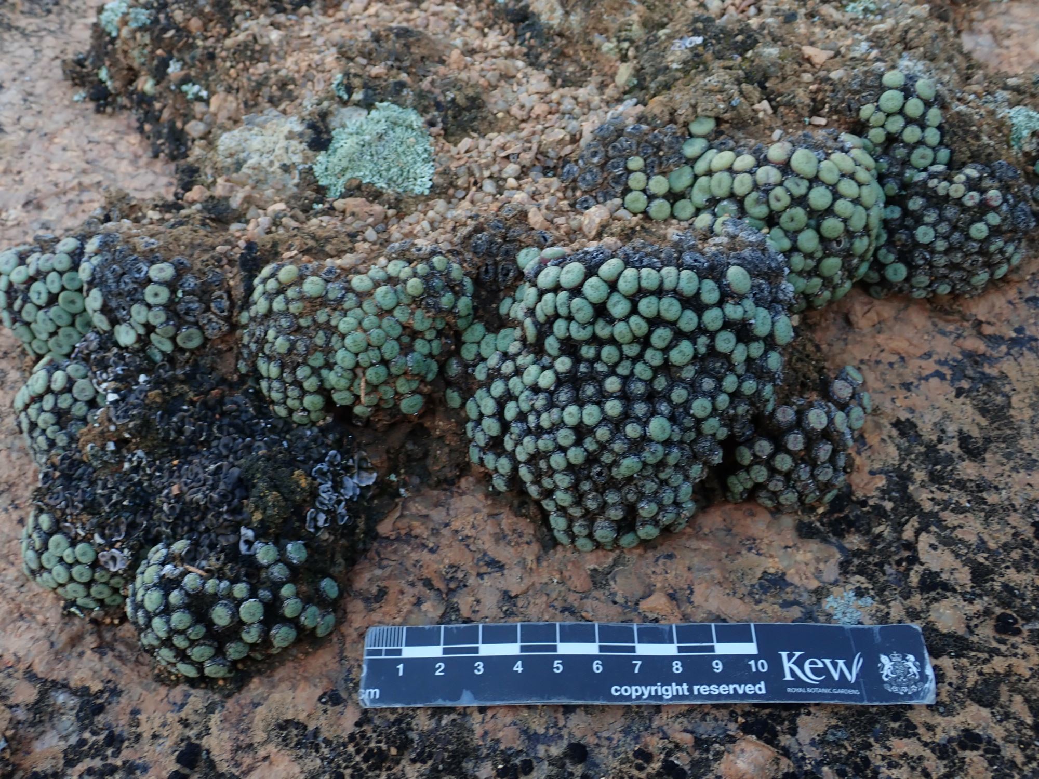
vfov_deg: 44.2
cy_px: 390
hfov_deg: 56.8
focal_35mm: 32
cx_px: 520
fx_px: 960
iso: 100
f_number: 3.2
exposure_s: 1/80
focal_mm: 5.87
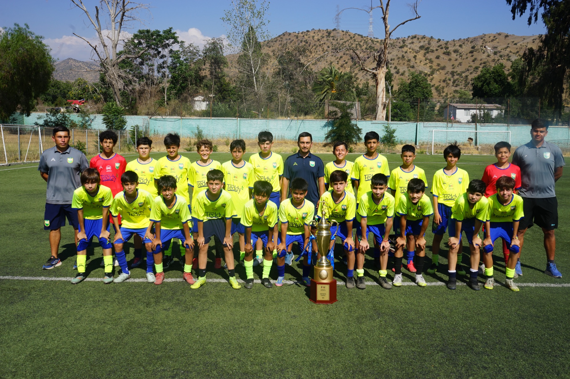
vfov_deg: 39.9
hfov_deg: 57.3
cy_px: 190
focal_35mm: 33
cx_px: 285
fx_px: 522
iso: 100
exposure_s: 1/125
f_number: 14
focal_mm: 33
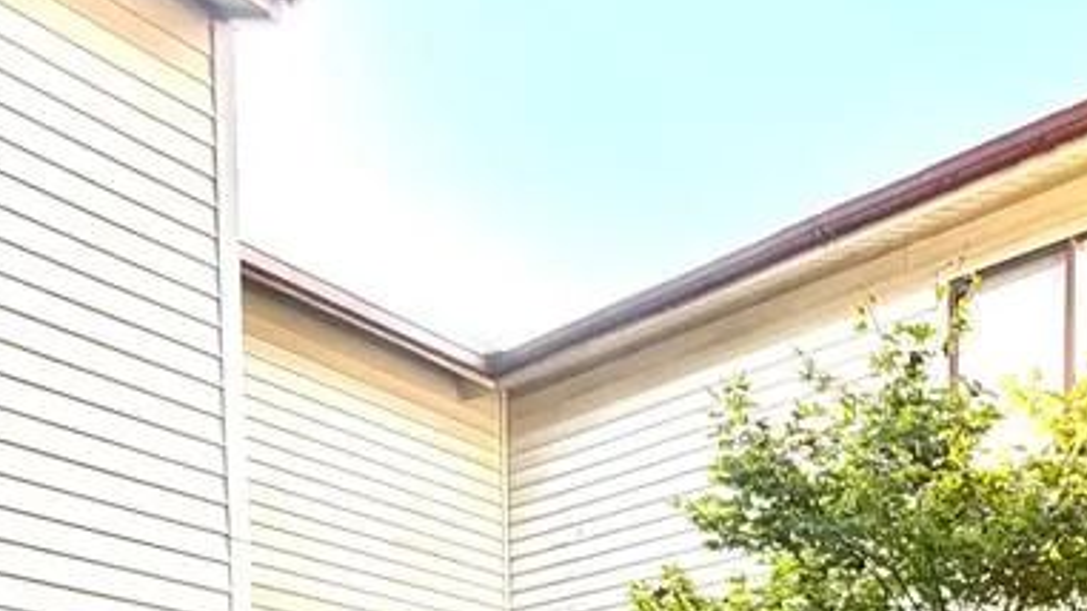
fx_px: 1181
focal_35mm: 41
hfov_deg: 45.7
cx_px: 936
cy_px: 991
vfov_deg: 22.2
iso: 40
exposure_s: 1/143
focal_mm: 2.22
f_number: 2.2
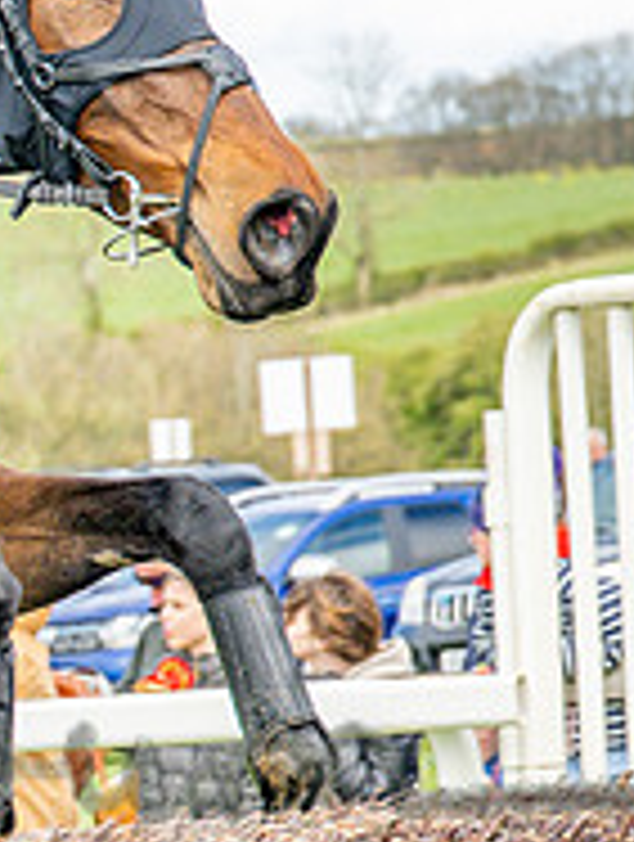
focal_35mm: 364
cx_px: -340
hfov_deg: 4.1
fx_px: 8859
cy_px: 594
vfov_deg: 5.4
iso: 400
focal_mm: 70
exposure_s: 1/1250
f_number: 4.5
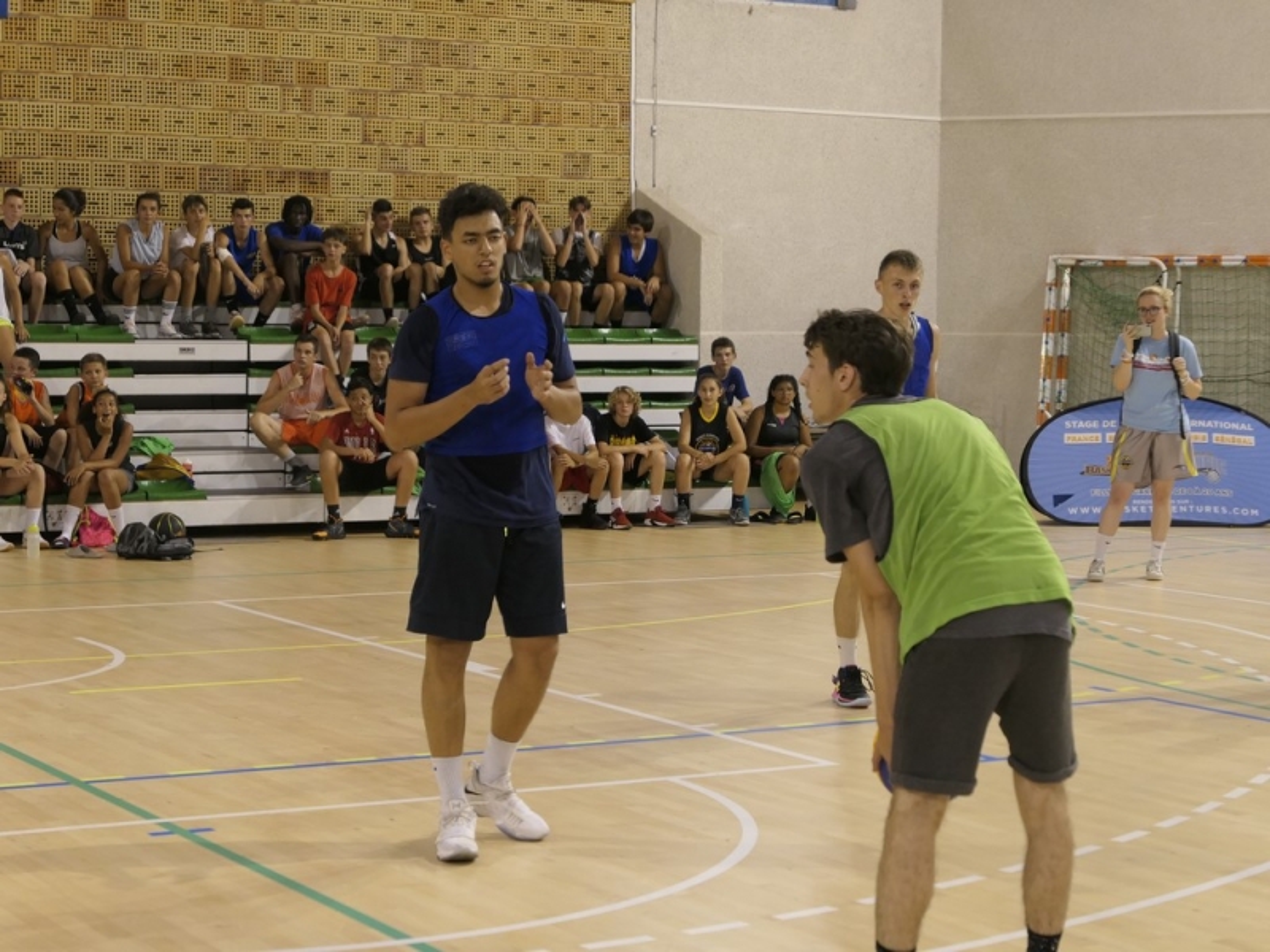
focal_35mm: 78
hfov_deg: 25.0
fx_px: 2862
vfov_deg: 18.9
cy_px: 476
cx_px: 635
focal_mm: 26.3
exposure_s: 1/125
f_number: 2.8
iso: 500
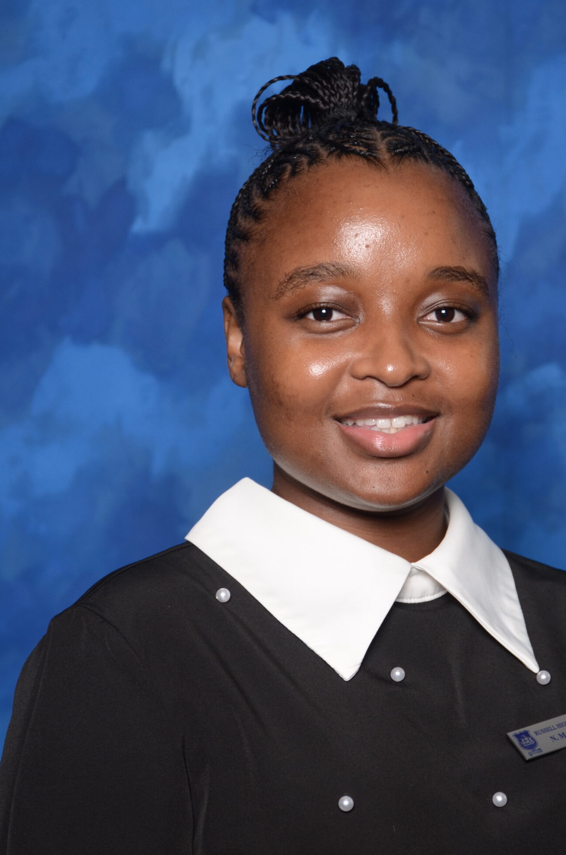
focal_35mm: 138
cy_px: 470
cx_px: 364
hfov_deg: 9.9
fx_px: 3269
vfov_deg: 14.9
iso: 320
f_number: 5.6
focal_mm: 70
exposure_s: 1/100
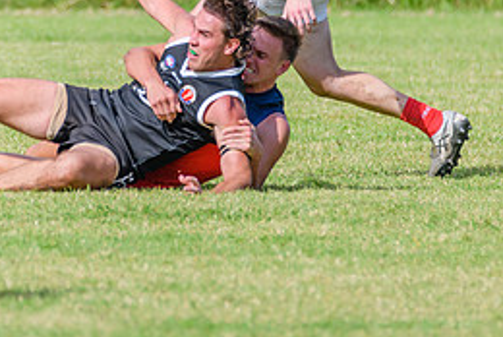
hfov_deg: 1.4
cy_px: 6
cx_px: 119
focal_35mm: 1458
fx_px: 20394
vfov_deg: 0.9
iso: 800
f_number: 7.1
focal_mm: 500
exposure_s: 1/2000
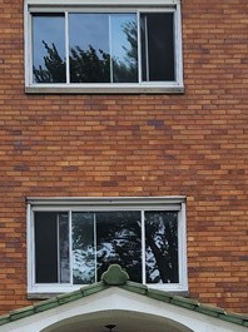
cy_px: 350
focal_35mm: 89
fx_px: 852
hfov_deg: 16.6
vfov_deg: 21.1
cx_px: 119
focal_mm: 6.4
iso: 12
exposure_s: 1/878
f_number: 1.8
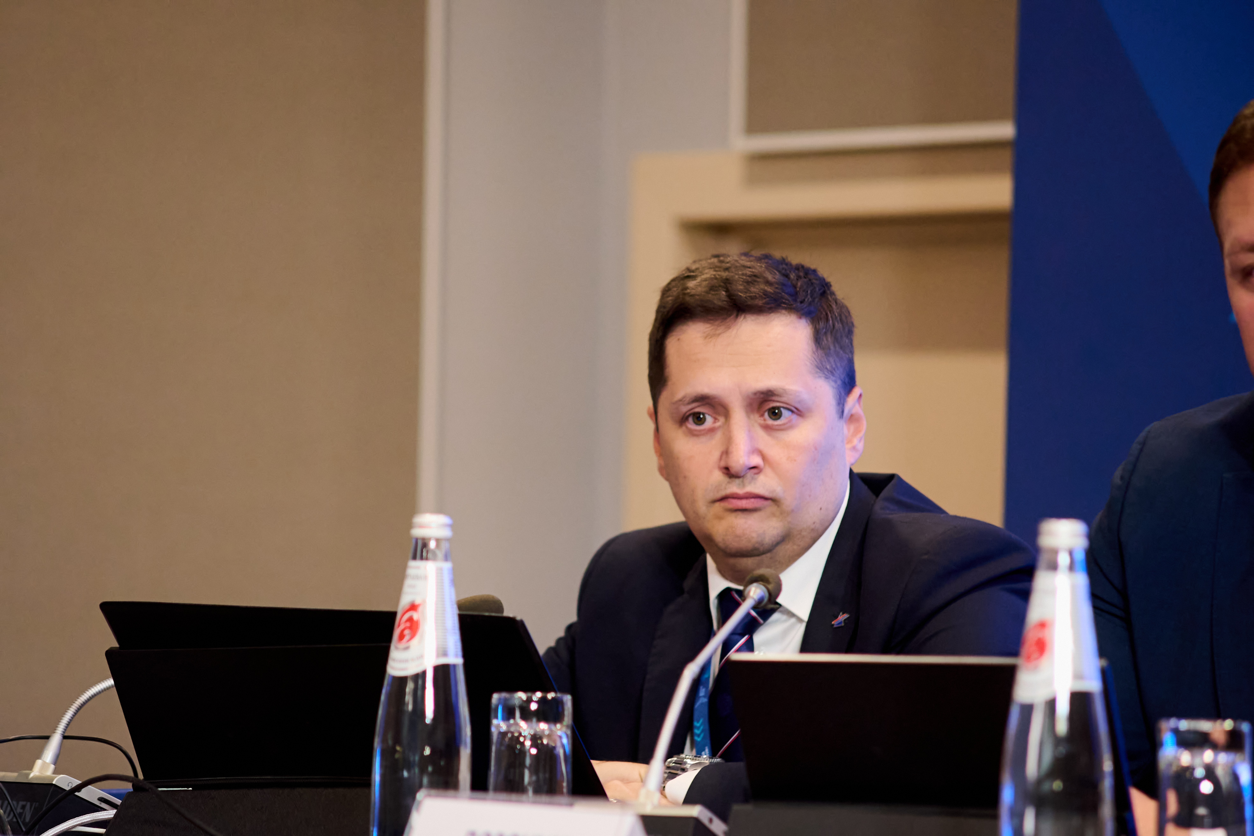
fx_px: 7837
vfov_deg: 6.1
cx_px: 627
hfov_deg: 9.1
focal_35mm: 225
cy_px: 418
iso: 3200
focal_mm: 150
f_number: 4
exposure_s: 1/160
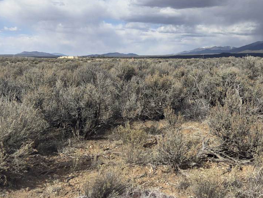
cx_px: 175
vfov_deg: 32.5
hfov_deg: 43.2
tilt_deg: +4.1
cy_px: 34
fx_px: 327
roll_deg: -1.1
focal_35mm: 43
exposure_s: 1/6173
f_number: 1.78
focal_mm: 6.76
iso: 64
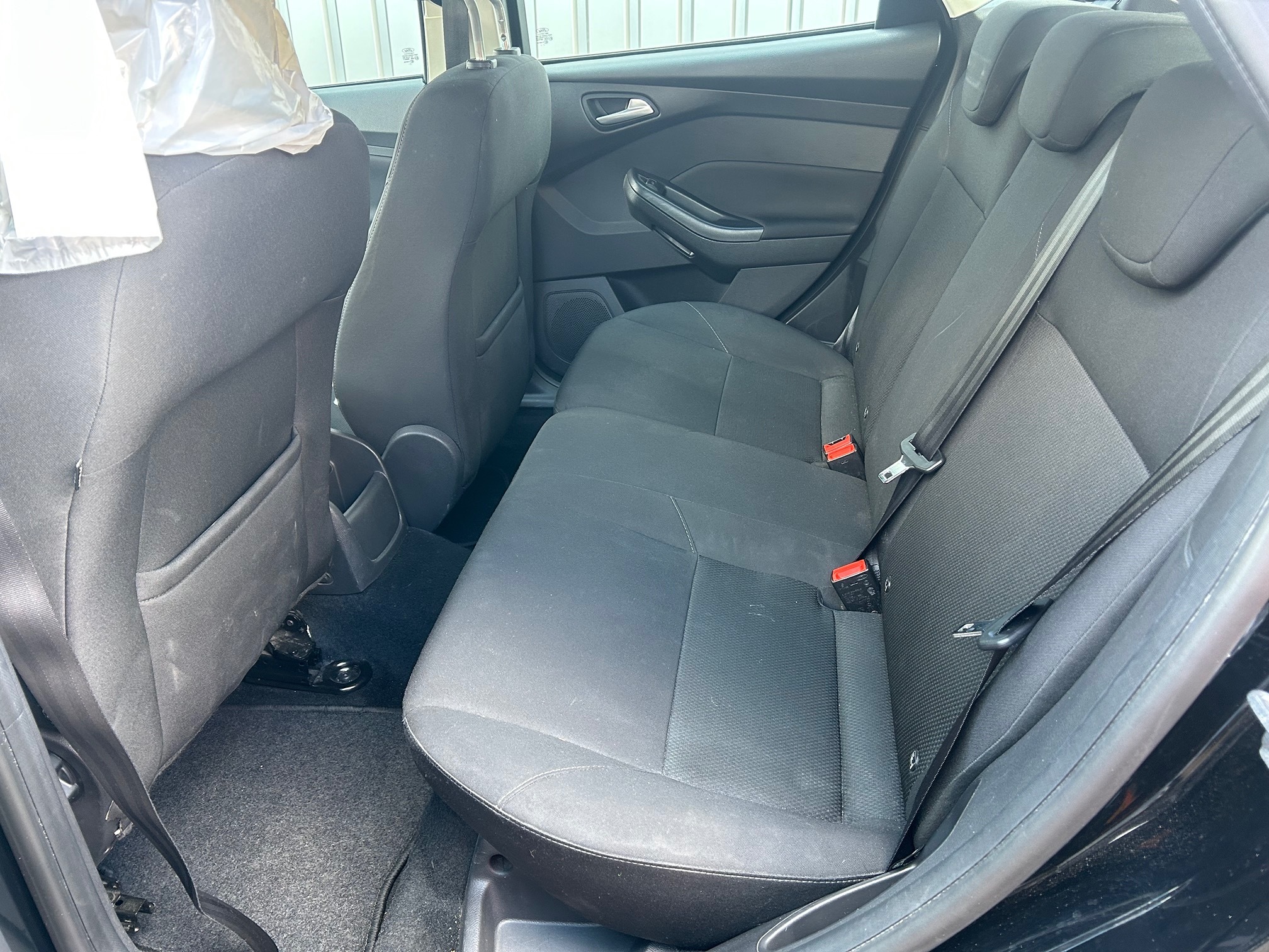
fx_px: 953
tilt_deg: -26.0
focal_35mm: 26
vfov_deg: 53.1
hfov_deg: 67.3
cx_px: 634
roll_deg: +1.1
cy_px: 476
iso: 125
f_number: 1.5
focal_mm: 5.7
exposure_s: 1/61
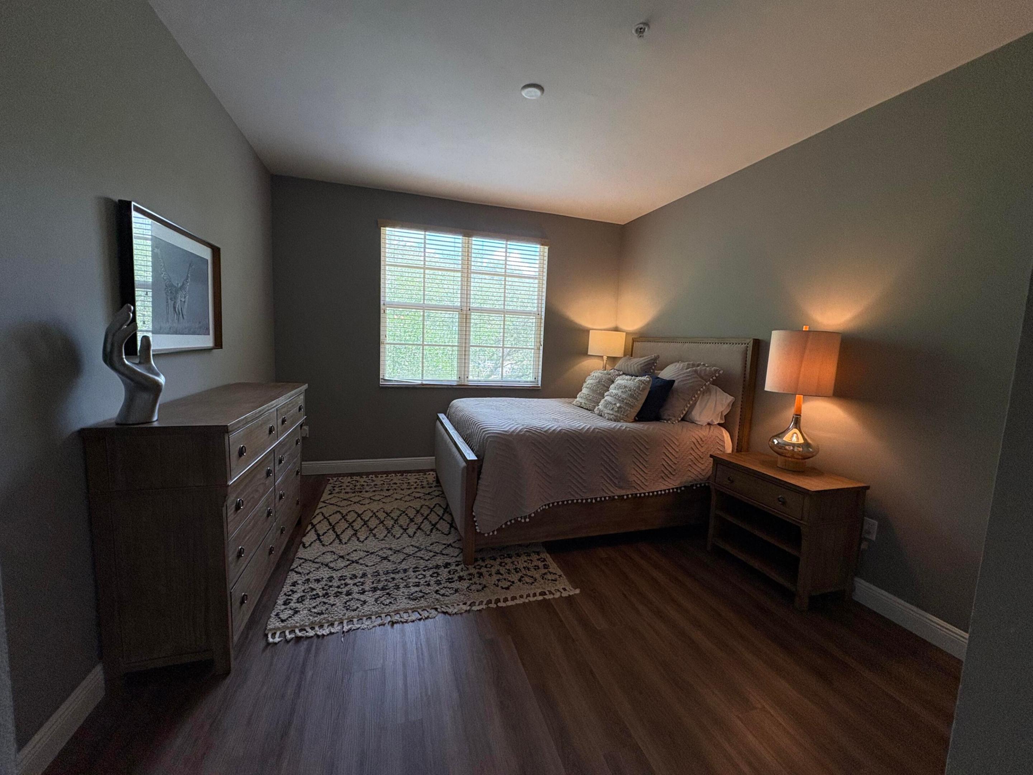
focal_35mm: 14
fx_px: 418
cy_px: 388
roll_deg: -2.4
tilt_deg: -5.9
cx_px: 516
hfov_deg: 102.1
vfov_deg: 85.7
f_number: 2.2
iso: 200
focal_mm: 2.22
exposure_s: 1/120
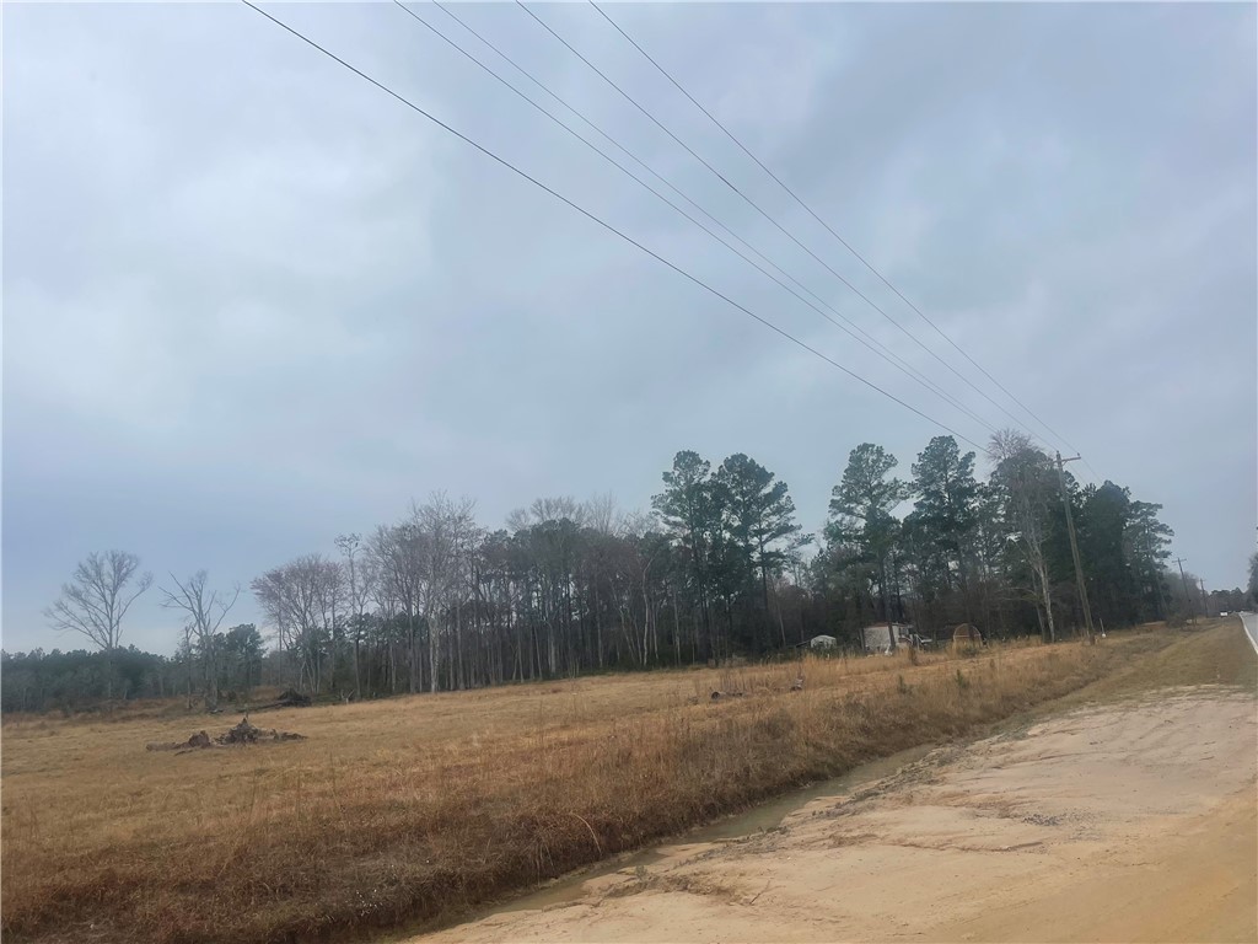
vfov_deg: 54.9
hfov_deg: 69.4
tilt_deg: +9.6
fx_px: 909
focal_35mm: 25
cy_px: 472
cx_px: 629
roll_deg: +4.6
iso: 32
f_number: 1.6
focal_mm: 5.1
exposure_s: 1/962
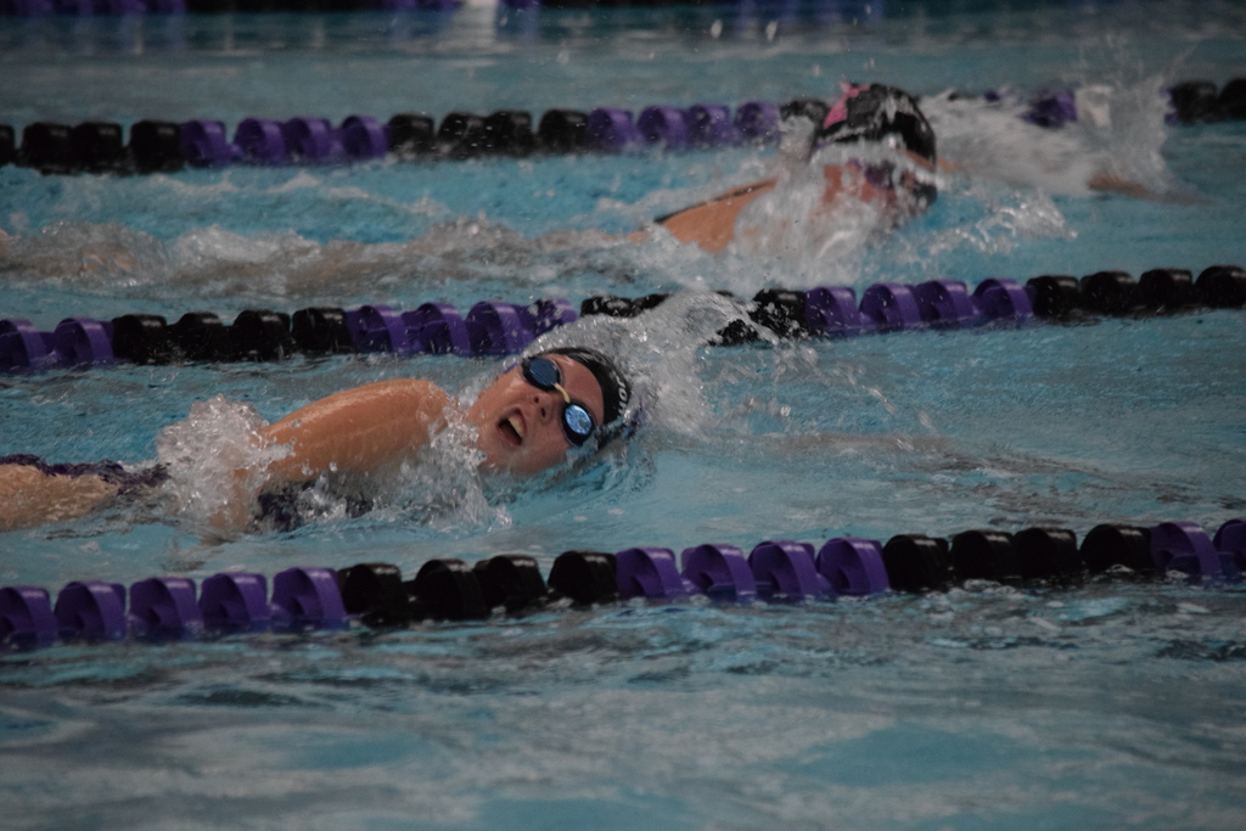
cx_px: 623
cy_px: 416
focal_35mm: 330
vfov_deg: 4.2
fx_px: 11422
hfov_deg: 6.2
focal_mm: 220
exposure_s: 1/200
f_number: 5.3
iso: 3200
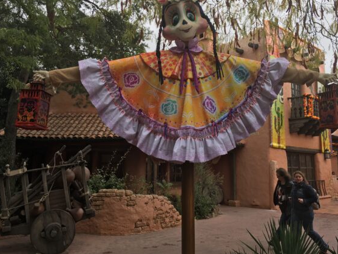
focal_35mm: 33
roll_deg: +0.0
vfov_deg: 42.9
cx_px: 181
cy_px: 116
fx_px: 322
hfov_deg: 55.3
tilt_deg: +11.4
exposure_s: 1/439
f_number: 2.2
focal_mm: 4.15
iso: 25
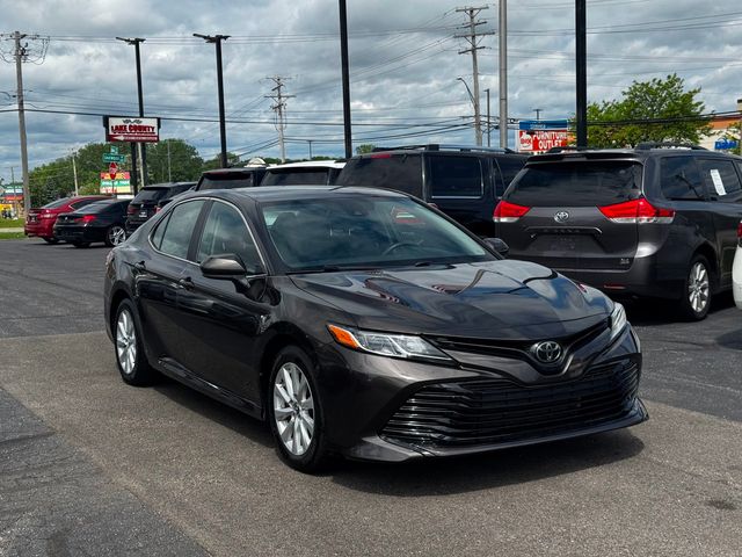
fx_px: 1029
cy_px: 278
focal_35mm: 48
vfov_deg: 30.3
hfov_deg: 39.7
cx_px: 371
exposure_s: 1/4608
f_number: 1.78
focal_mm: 6.76
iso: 64
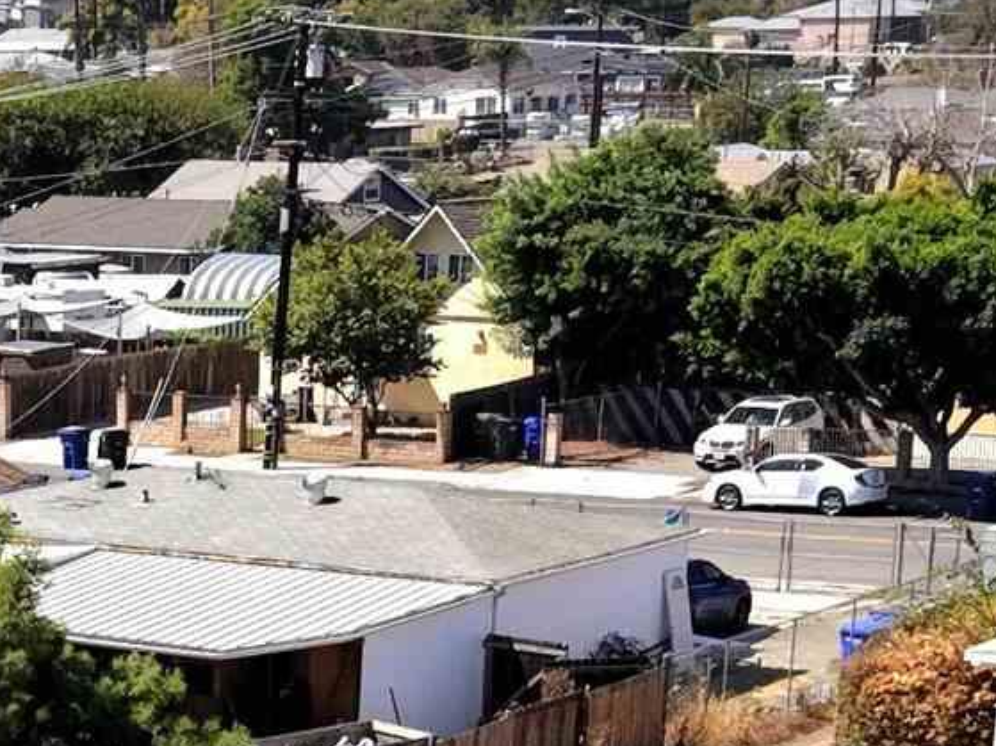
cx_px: -219
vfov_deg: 10.5
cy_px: 1382
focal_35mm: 132
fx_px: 3797
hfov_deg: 14.4
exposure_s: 1/10000
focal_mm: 8.67
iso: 200
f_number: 1.8
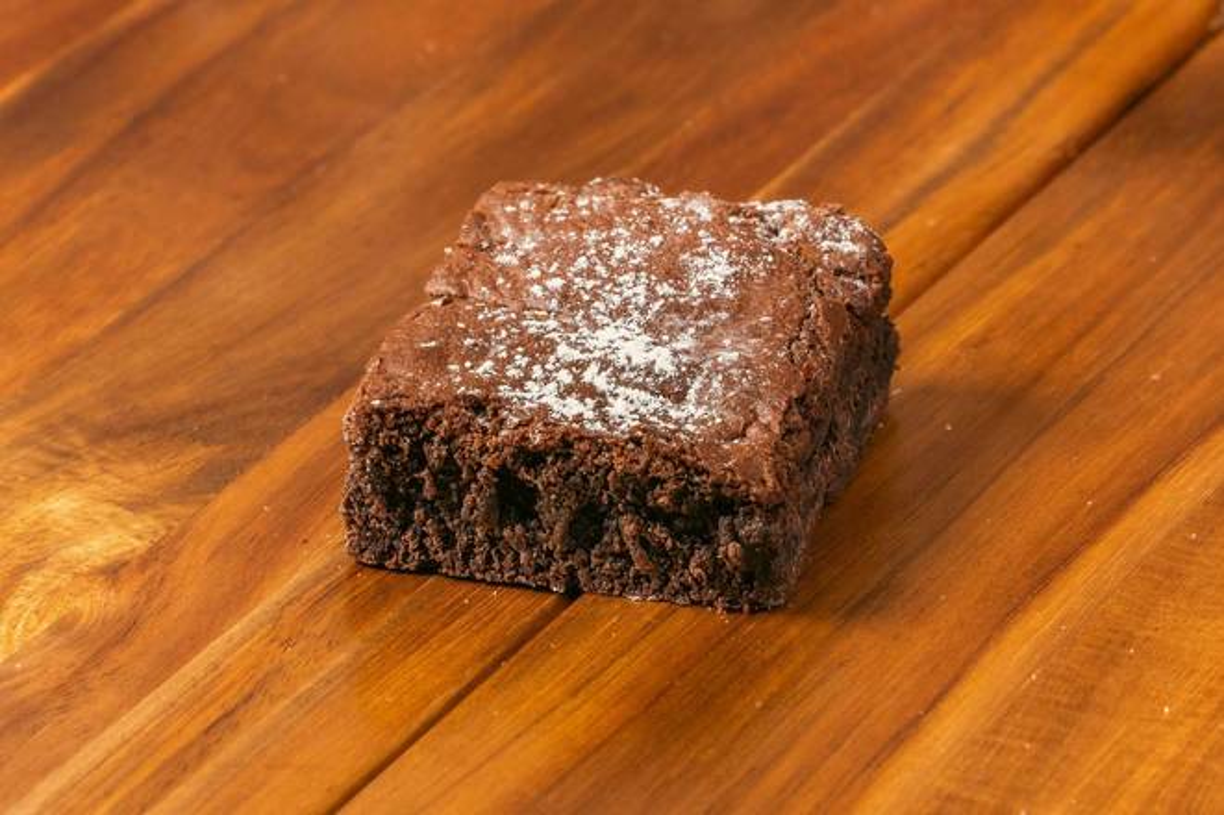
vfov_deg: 16.1
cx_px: 612
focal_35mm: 85
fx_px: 2888
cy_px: 408
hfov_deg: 23.9
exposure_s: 1/100
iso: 500
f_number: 7.1
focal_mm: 85
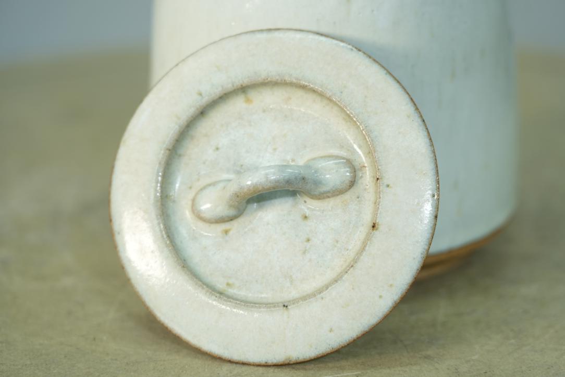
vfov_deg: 13.0
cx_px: 282
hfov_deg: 19.5
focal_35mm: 105
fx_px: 1648
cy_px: 188
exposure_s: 1/125
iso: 800
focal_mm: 105
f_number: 4
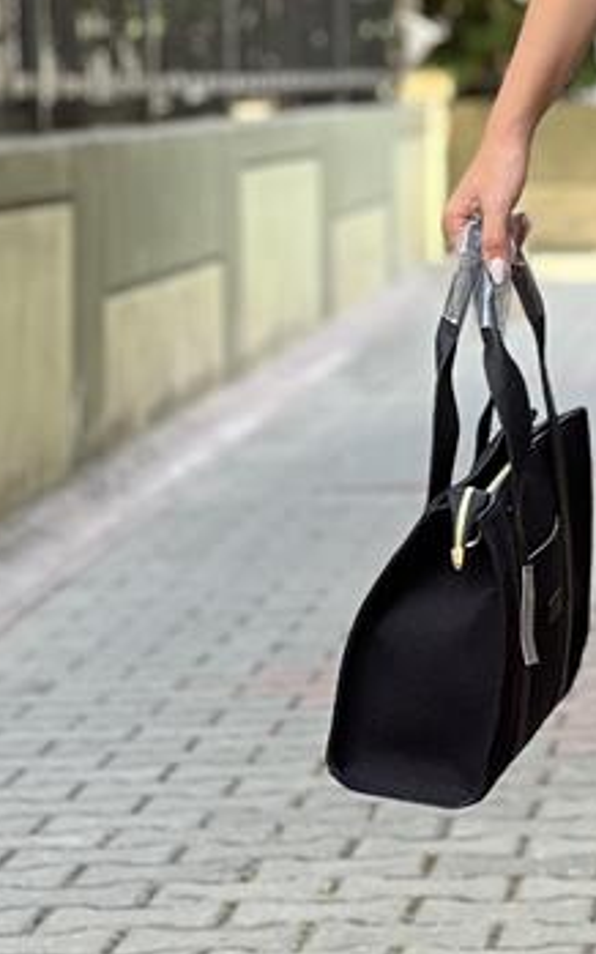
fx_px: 4862
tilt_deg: +0.4
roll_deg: -0.5
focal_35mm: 187
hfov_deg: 6.9
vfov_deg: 11.2
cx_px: 776
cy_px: 172
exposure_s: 1/121
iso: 64
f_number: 2.8
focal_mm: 9
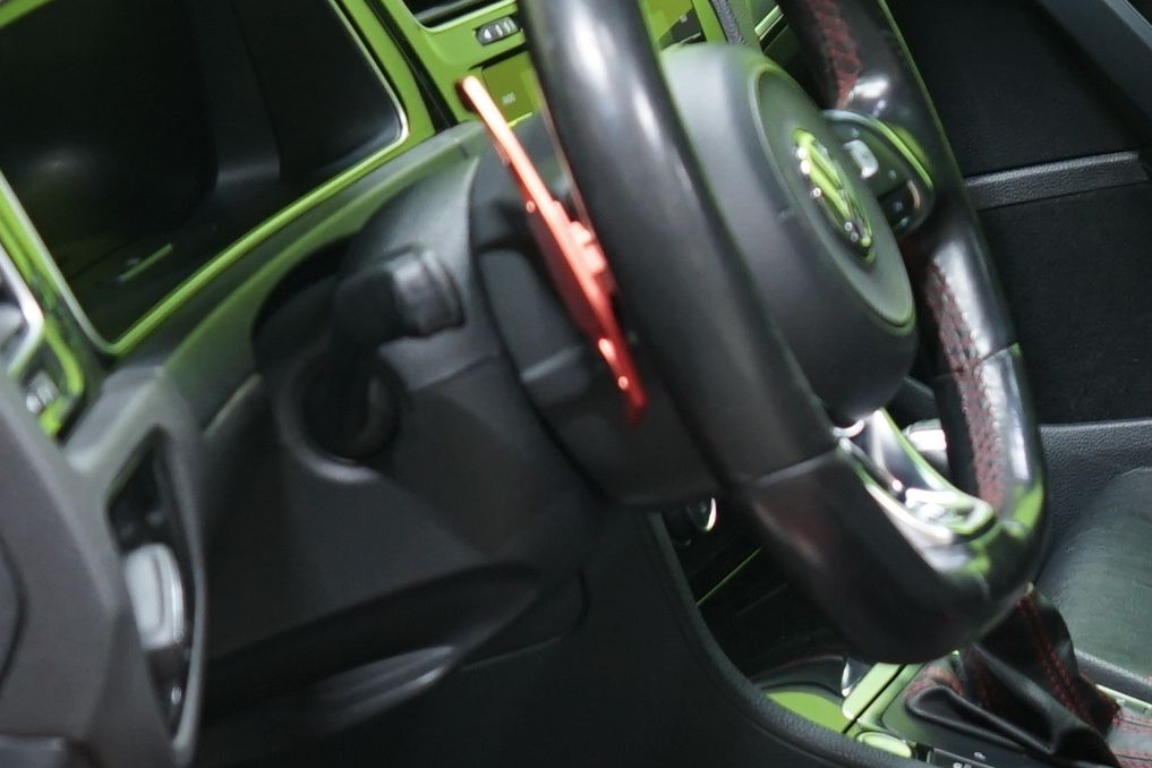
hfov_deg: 16.3
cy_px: 91
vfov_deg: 11.4
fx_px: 3840
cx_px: 1423
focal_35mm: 120
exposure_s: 1/20
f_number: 4.5
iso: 800
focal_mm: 31
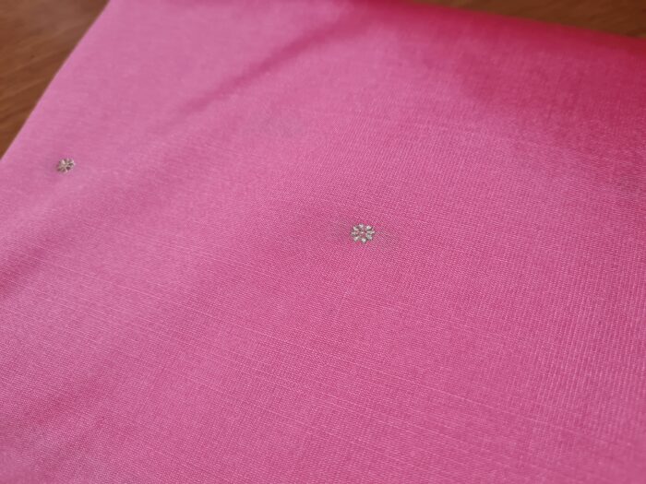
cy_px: 242
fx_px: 485
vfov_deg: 53.1
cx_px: 323
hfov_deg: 67.3
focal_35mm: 26
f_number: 1.8
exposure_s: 1/60
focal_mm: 5.4
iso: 200
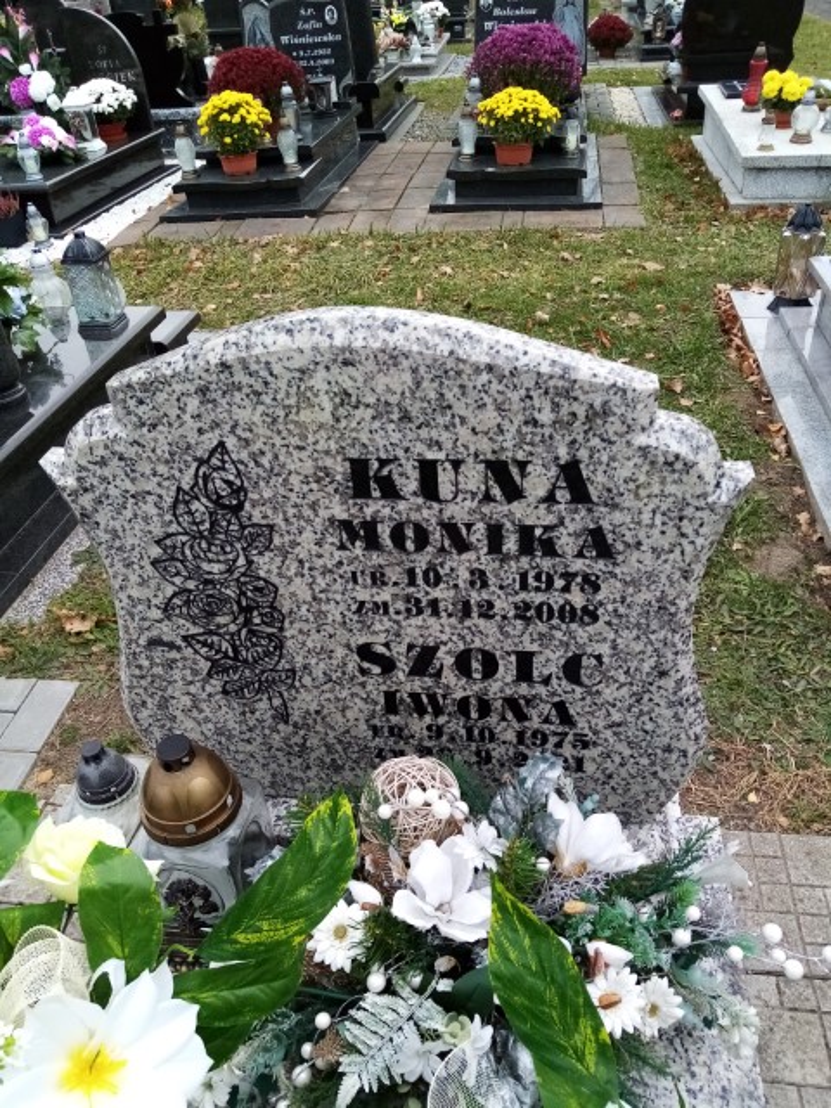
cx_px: 416
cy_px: 554
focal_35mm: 26
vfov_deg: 67.3
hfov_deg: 53.1
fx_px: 832
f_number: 1.8
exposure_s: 1/111
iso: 110
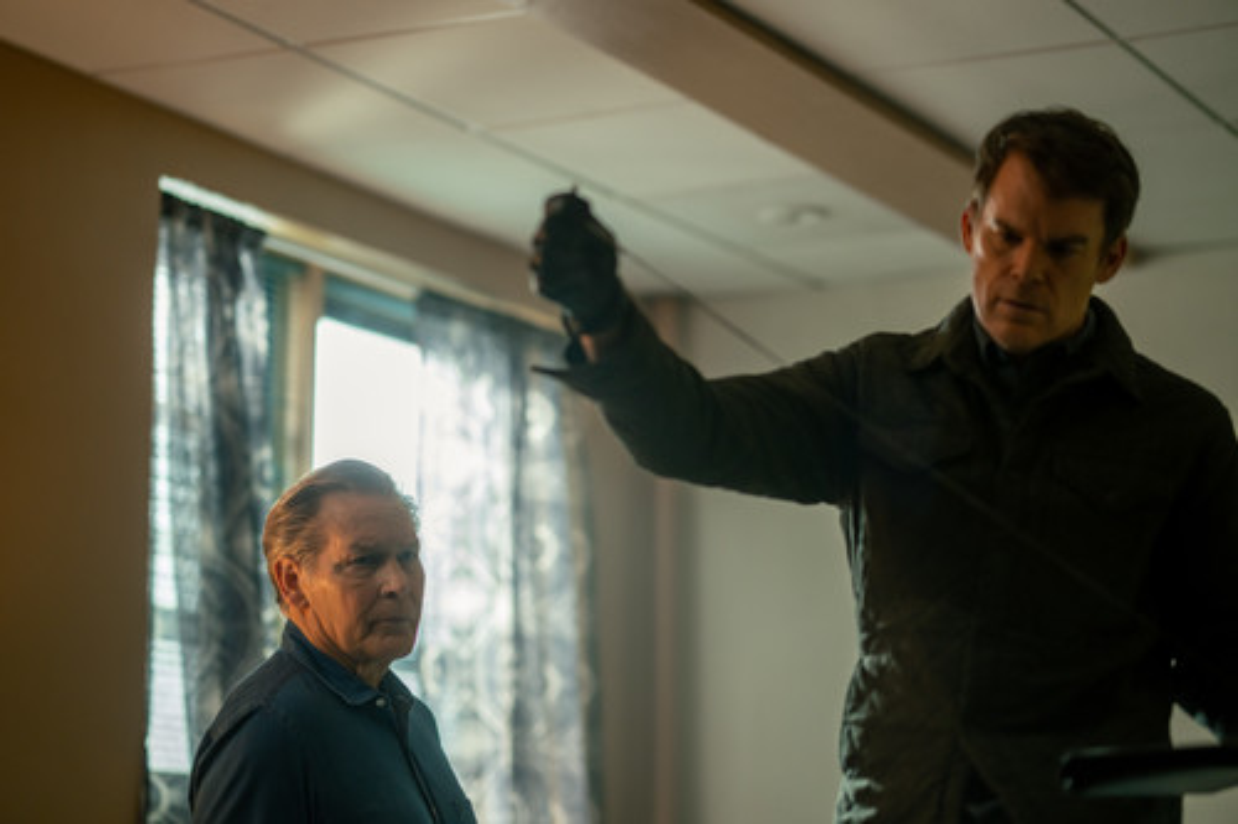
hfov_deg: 23.9
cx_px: 619
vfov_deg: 16.1
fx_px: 2922
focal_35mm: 85
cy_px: 412
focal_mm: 85
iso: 800
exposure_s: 1/320
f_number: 1.8
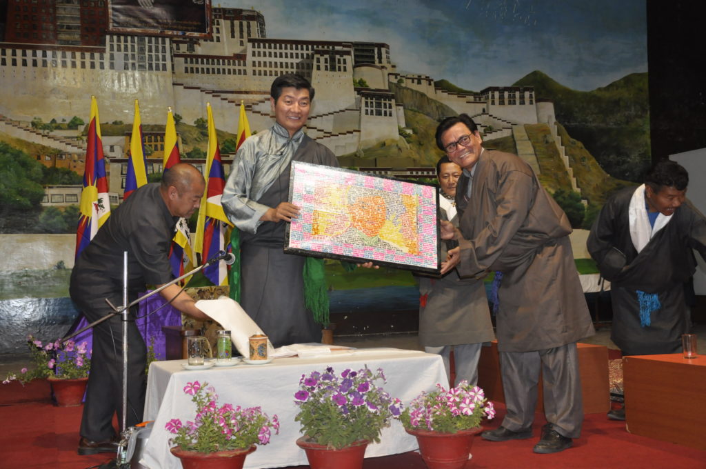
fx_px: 881
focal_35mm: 45
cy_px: 234
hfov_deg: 43.7
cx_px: 353
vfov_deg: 29.8
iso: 1000
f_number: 4.2
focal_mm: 30
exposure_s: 1/60
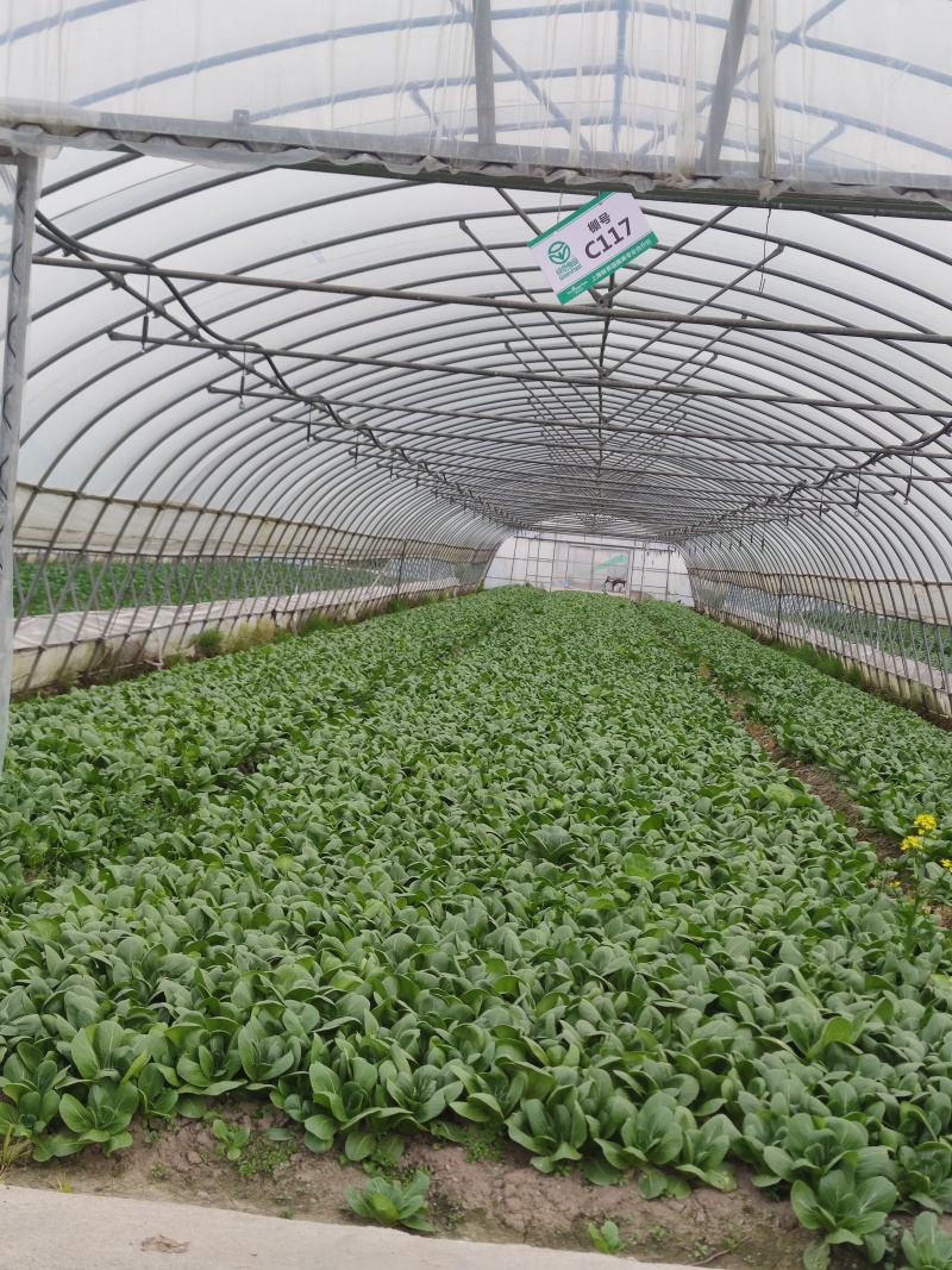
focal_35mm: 46
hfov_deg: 31.5
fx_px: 1687
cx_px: 476
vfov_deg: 41.2
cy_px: 635
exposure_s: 1/307
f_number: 1.69
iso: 50
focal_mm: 6.72
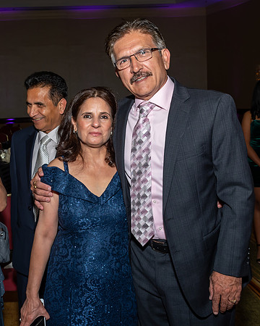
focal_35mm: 50
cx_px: 109
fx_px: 477
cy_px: 152
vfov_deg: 37.6
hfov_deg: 30.4
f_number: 7.1
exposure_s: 1/250
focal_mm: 22
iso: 400
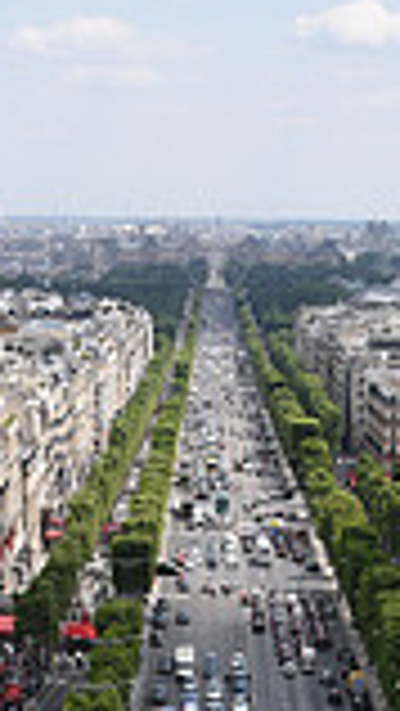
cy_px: 990
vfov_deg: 18.1
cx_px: 339
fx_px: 2034
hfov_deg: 11.2
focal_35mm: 108
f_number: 13
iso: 180
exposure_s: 1/160
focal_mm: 28
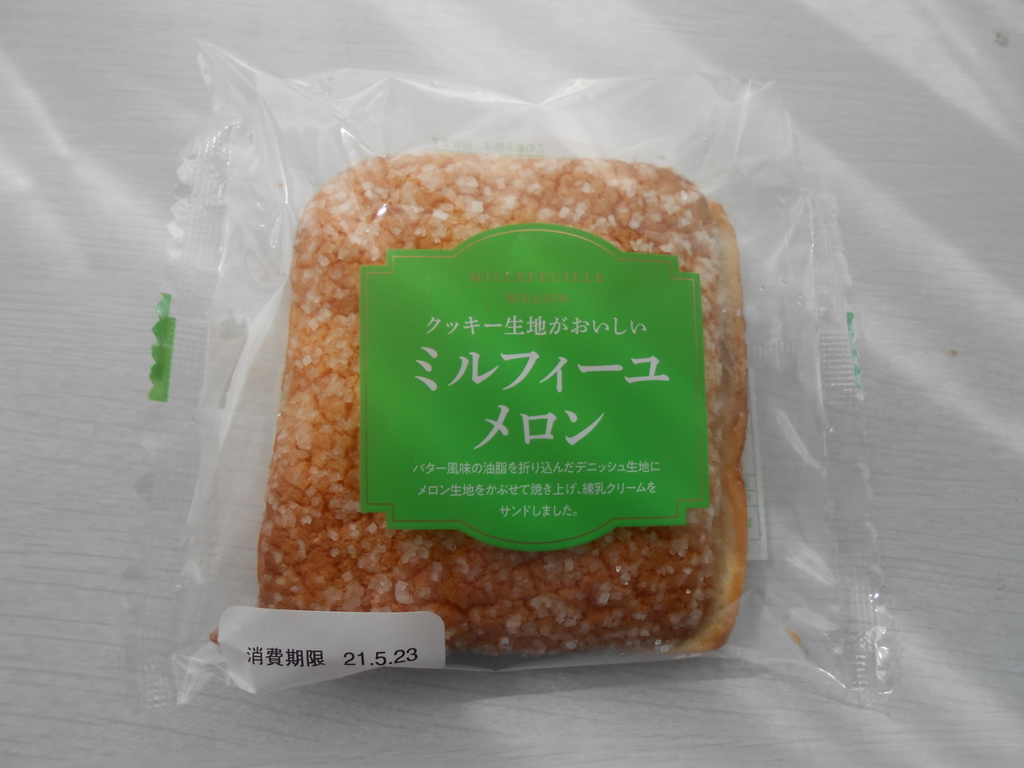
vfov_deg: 53.1
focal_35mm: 26
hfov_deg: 67.3
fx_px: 769
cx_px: 512
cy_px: 384
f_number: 3.5
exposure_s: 1/250
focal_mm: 4.6
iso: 80
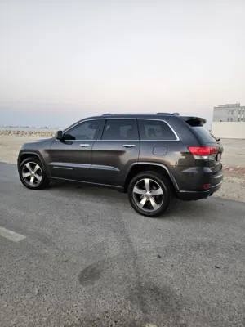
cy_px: 164
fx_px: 217
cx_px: 122
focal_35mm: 23
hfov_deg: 58.9
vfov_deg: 73.9
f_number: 1.7
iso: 200
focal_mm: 6.3
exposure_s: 1/180
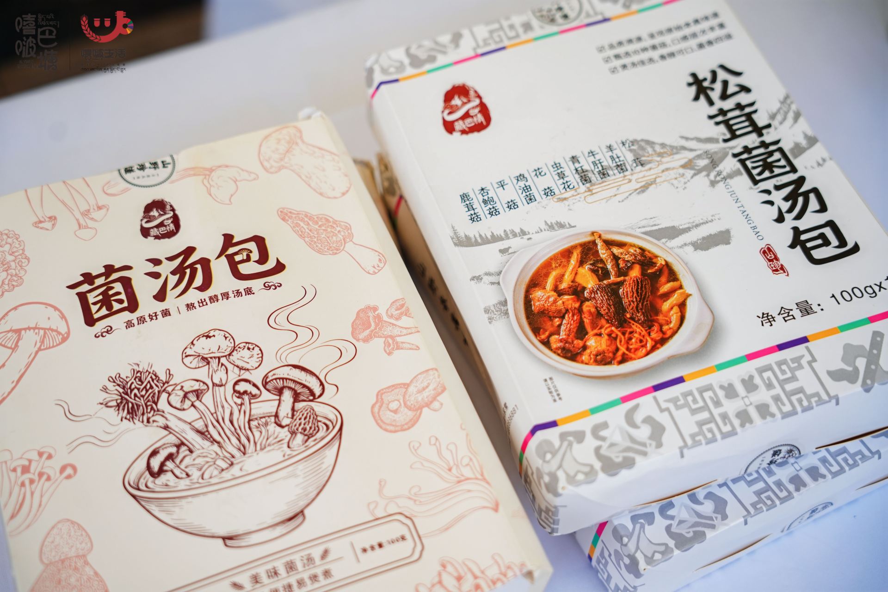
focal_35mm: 51
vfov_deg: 26.3
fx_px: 1265
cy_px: 296
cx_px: 444
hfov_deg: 38.7
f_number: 3.5
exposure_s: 1/400
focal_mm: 51.3
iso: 250
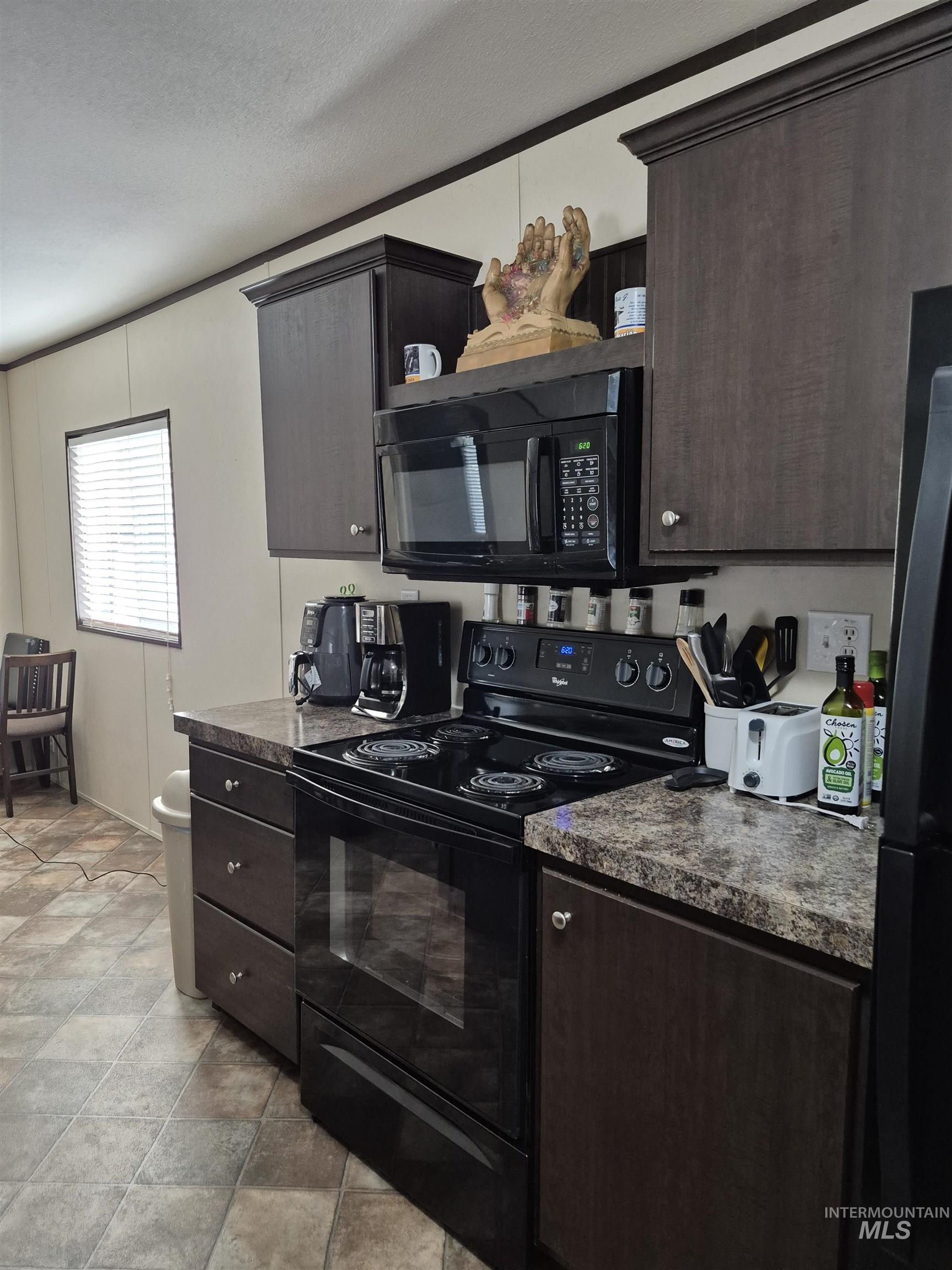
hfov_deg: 58.9
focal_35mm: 23
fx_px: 843
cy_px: 635
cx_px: 476
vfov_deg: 73.9
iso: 800
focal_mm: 5.4
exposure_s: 1/120
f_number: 1.8
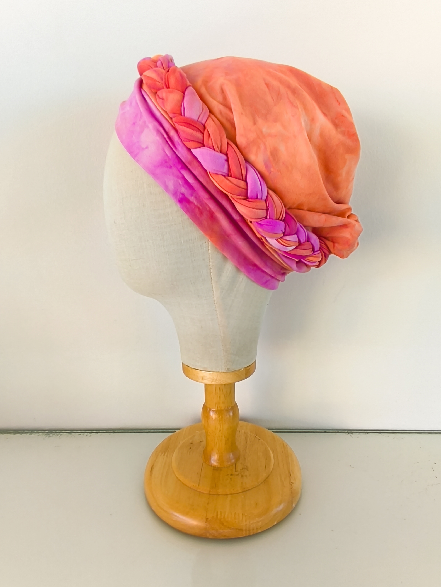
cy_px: 294
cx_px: 220
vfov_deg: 73.9
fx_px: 390
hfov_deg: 58.9
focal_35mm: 23
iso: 50
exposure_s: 1/30
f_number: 2.2
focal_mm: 1.65
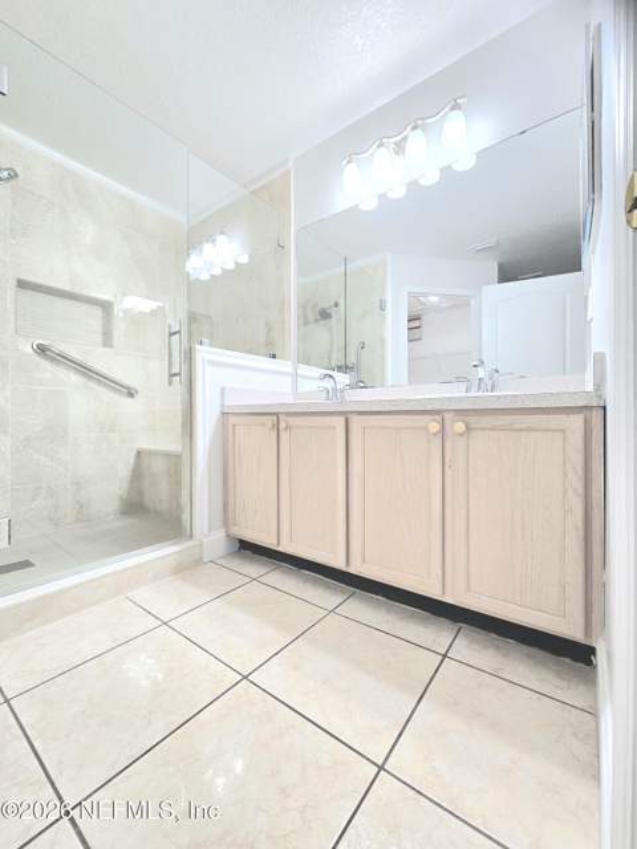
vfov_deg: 106.2
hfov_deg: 89.9
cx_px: 318
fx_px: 319
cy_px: 424
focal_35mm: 13
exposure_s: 1/60.2
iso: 100
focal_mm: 2.2
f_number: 2.2
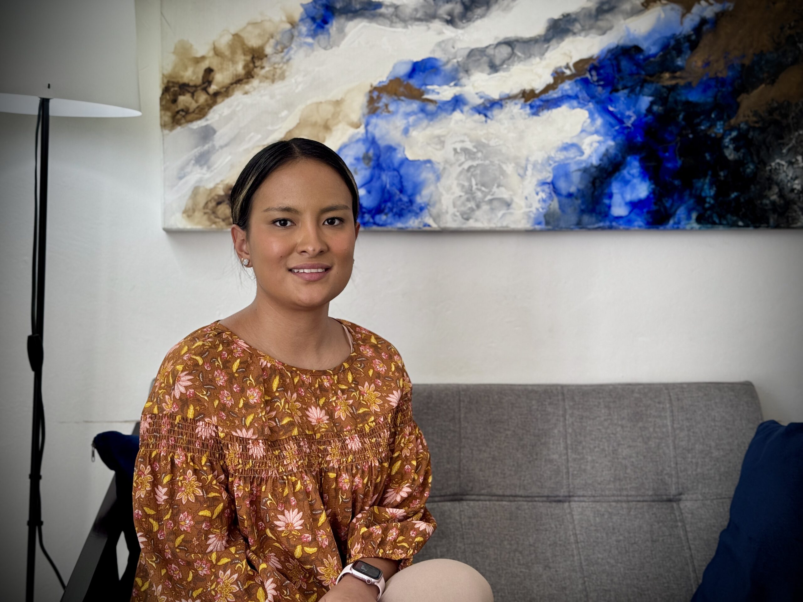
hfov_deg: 39.7
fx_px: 1113
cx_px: 402
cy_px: 301
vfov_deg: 30.3
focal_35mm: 48
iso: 100
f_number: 1.78
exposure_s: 1/121
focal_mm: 6.76
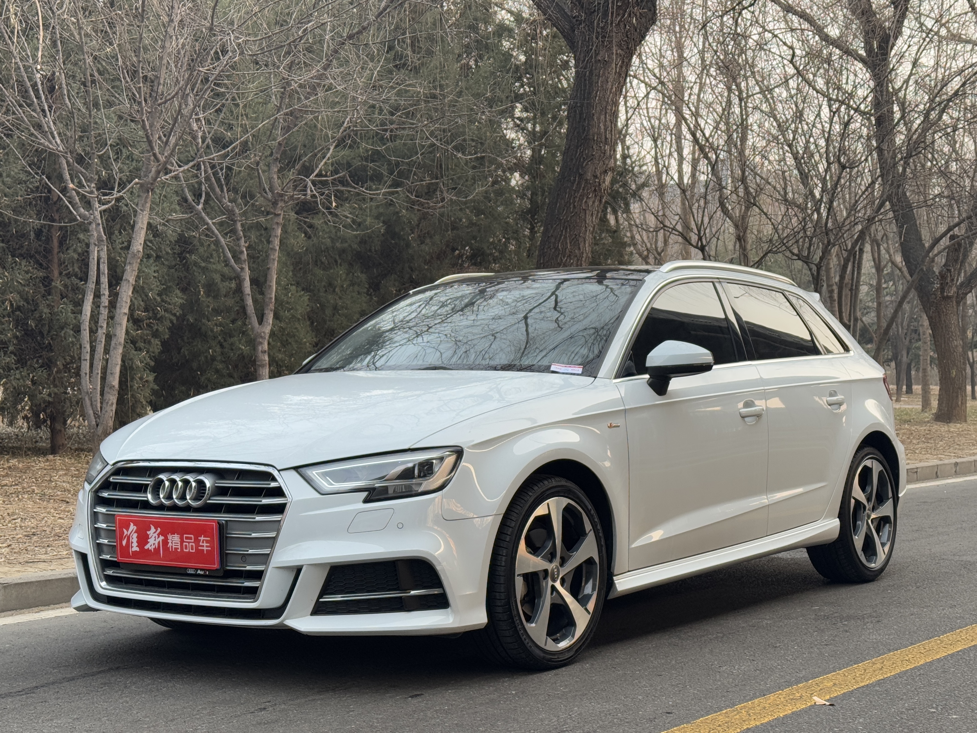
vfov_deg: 30.3
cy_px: 366
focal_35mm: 48
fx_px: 1355
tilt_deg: -1.2
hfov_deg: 39.7
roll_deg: -0.2
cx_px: 488
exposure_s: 1/121
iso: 80
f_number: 1.78
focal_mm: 6.76
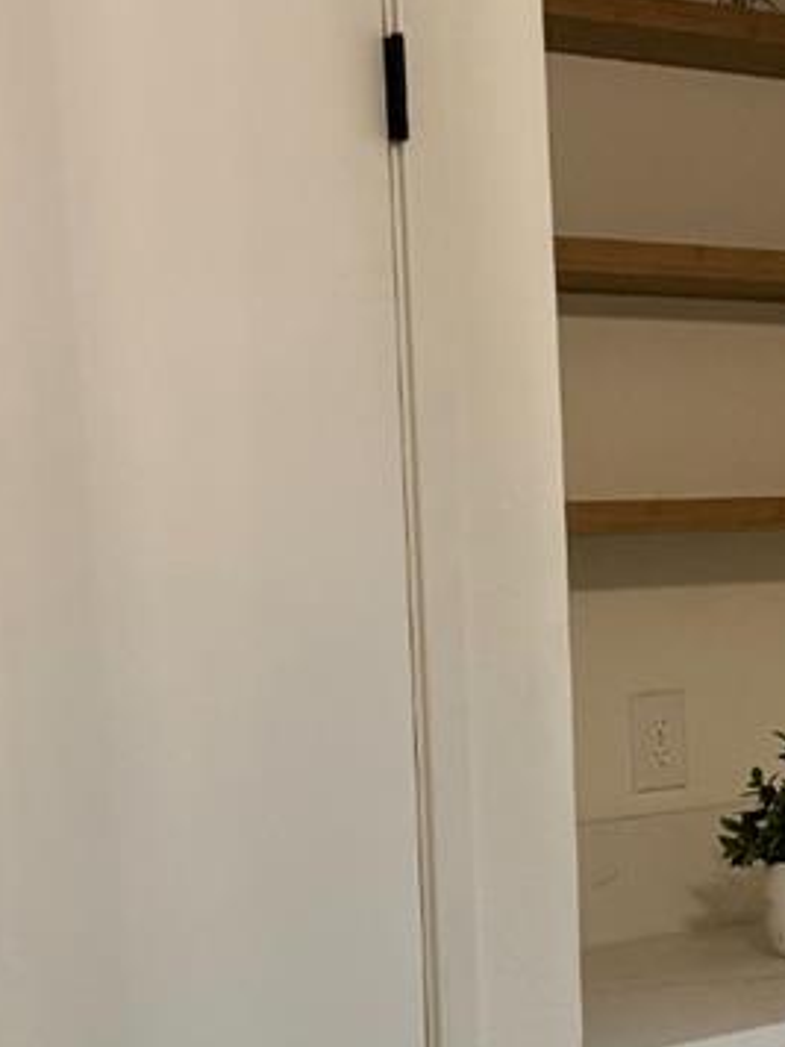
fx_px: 3054
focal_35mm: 101
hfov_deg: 12.9
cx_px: 1539
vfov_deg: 19.4
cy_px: 619
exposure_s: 1/210
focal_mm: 6.76
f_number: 1.78
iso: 200
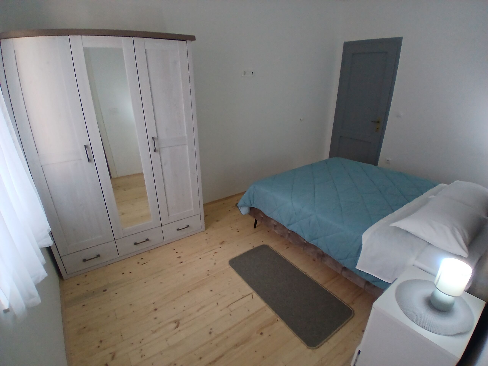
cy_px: 183
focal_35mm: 17
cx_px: 244
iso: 80
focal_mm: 1.4
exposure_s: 1/33.3
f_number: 2.2
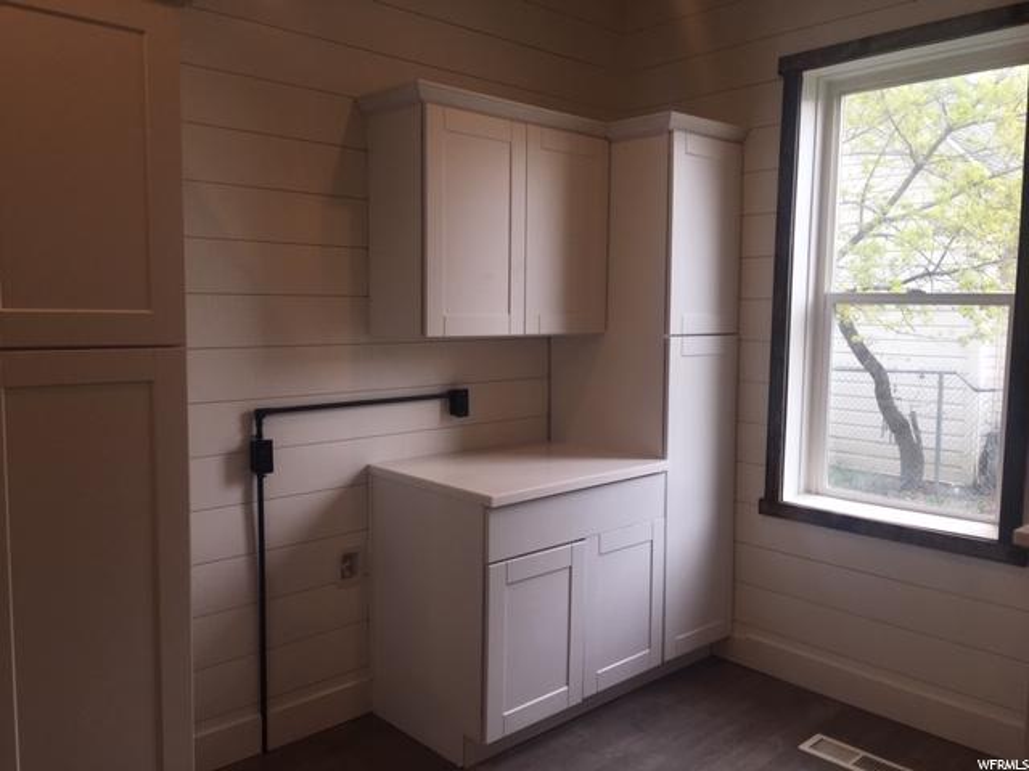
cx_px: 514
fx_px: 862
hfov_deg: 61.7
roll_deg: -0.2
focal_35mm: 29
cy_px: 386
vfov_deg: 48.2
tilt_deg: -5.1
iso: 25
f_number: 2.2
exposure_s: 1/120
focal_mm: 4.15
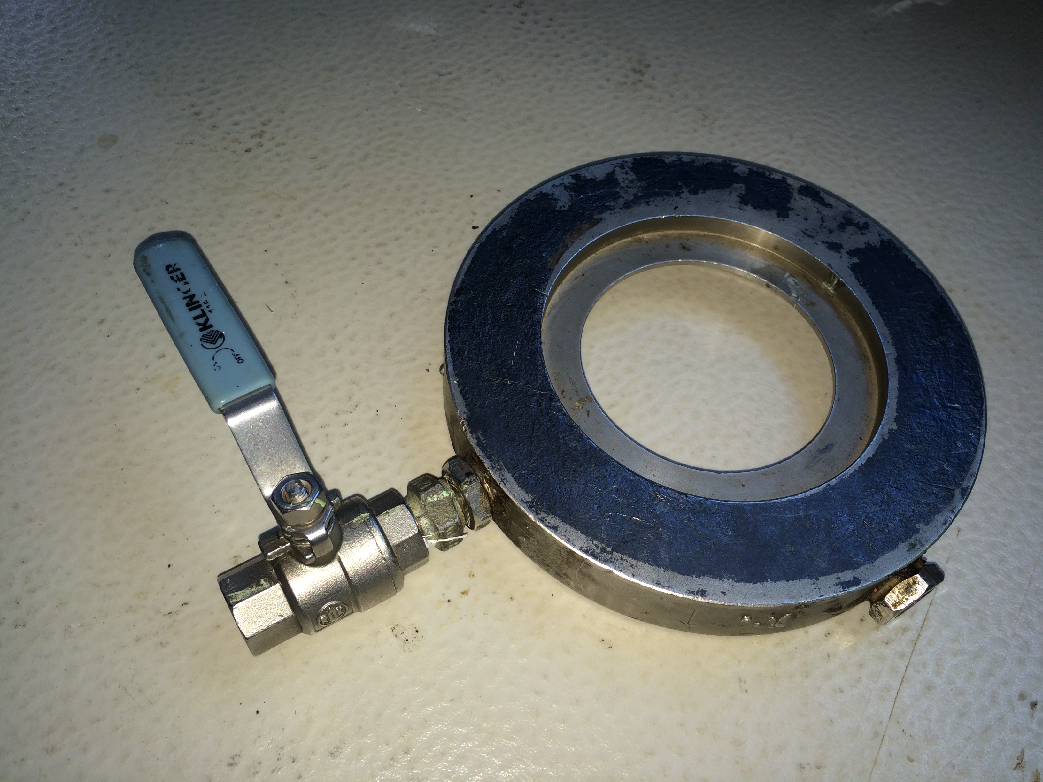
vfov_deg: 48.2
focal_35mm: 29
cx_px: 522
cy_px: 391
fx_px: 874
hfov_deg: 61.7
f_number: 2.2
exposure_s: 1/78
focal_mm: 4.15
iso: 32
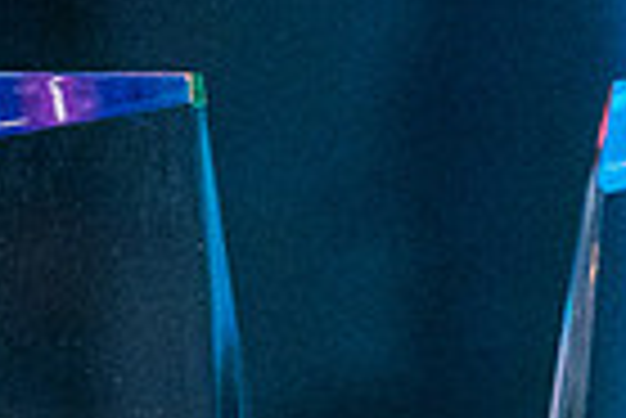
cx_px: 347
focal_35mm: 438
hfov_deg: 4.7
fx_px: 7624
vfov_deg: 3.1
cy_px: 712
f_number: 3.5
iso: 3200
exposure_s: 1/100
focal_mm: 70
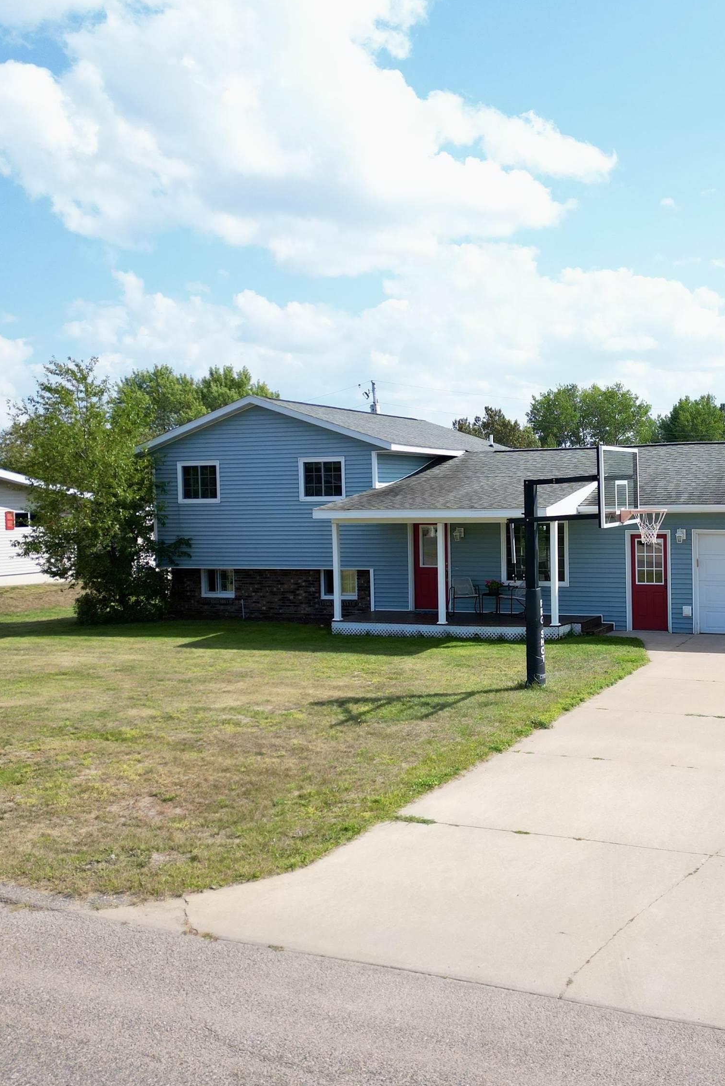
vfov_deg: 55.8
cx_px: 554
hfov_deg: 37.8
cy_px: 542
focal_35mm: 34
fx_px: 1027
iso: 100
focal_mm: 6.72
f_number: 1.7
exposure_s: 1/1600
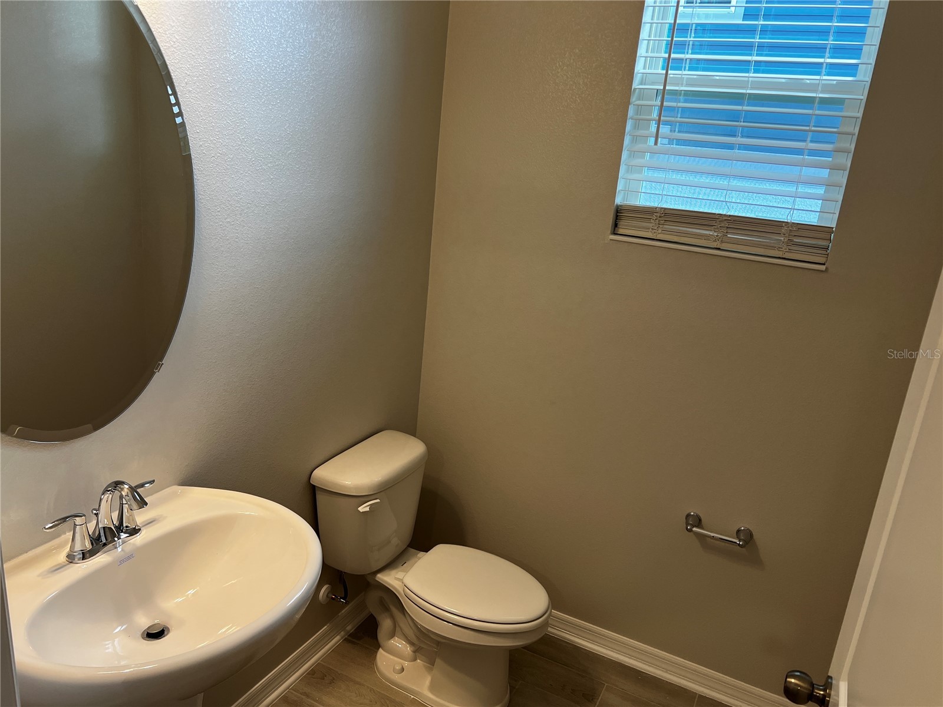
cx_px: 472
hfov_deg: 67.3
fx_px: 708
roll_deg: -5.6
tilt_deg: -16.6
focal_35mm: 26
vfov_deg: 53.1
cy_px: 354
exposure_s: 1/120
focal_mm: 5.7
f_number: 1.5
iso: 100
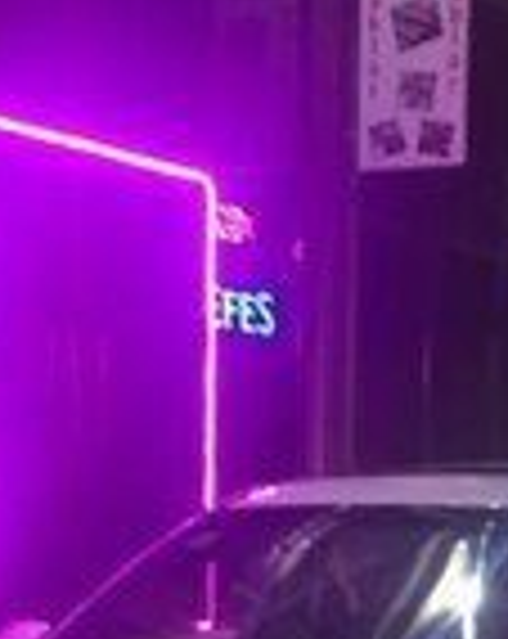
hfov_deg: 15.4
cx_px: 378
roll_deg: -0.6
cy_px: 850
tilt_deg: -11.1
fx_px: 1867
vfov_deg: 18.0
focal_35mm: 99
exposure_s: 1/17
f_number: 2.2
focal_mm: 4.15
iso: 100
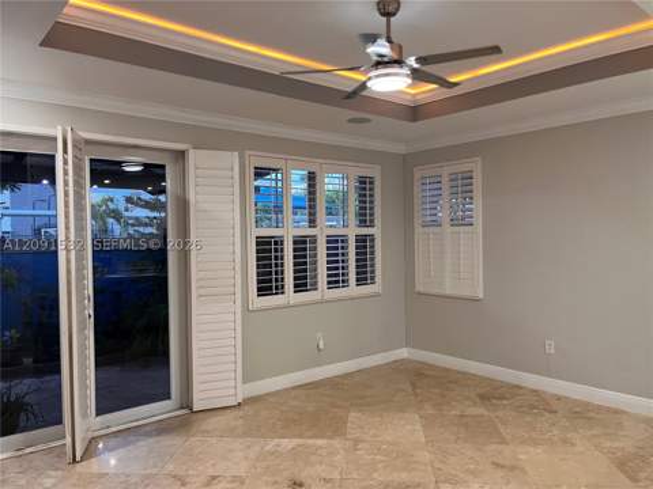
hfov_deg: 67.3
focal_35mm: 26
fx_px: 490
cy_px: 244
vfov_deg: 53.1
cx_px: 326
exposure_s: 1/60
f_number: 1.6
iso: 250
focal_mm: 5.1
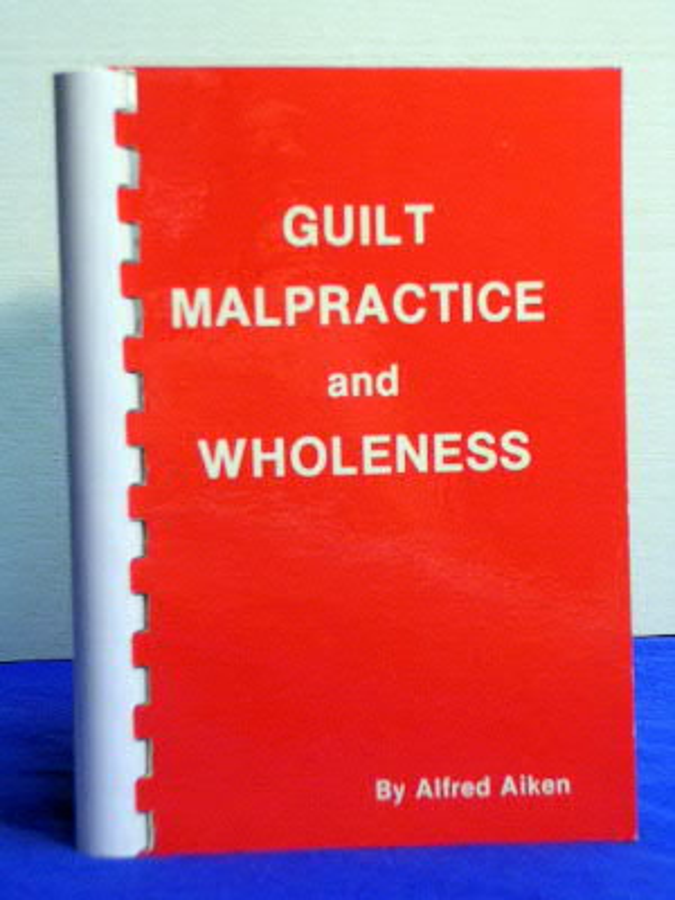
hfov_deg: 20.2
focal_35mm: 73
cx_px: 338
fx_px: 1898
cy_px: 450
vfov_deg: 26.7
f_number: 4
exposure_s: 1/40.4
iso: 100
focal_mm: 11.4
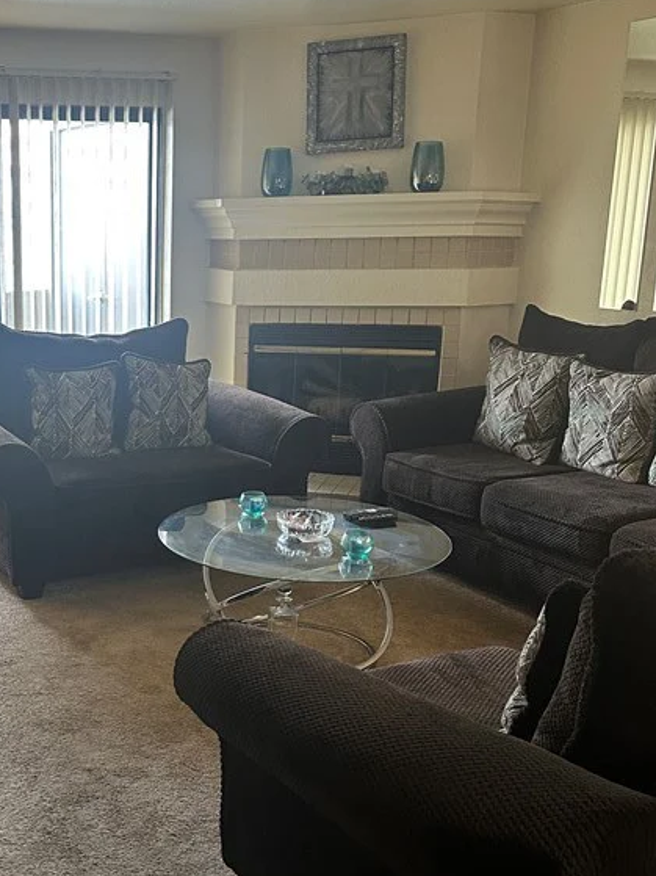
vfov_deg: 42.9
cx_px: 74
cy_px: 497
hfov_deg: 31.4
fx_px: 1112
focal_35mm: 44
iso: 250
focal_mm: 6.86
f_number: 1.78
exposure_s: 1/60
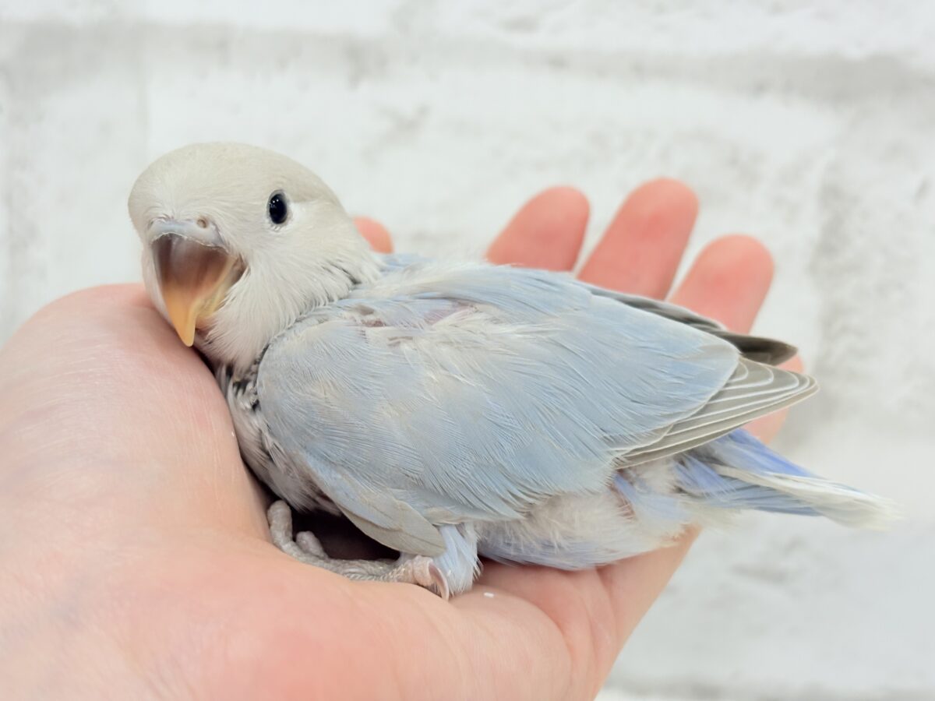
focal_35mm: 52
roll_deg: -1.7
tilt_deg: -9.3
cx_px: 468
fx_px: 1405
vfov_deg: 28.0
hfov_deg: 36.8
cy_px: 350
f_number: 1.6
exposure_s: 1/100
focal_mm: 5.96
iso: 80
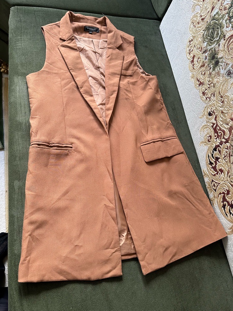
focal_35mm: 24
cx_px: 116
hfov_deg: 56.8
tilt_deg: -63.5
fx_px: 215
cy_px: 156
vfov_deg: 71.6
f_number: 1.78
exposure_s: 1/65
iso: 250
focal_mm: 6.86
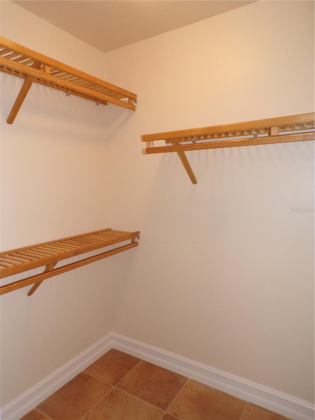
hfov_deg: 56.8
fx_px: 291
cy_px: 210
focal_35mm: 24
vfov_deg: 71.6
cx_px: 158
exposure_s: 1/34
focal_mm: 4.3
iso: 200
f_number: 3
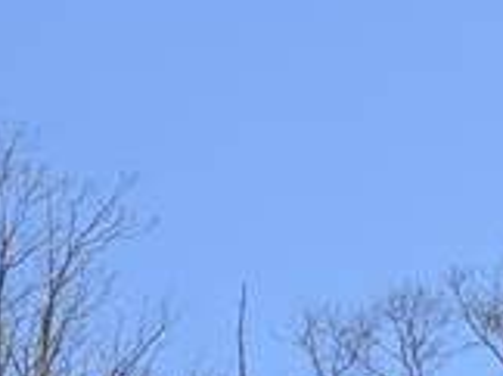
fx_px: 2989
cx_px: -307
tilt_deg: +12.9
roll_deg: +0.1
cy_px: 1165
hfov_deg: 9.3
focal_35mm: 206
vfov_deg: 6.5
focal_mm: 5.96
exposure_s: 1/2075
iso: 50
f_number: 1.6
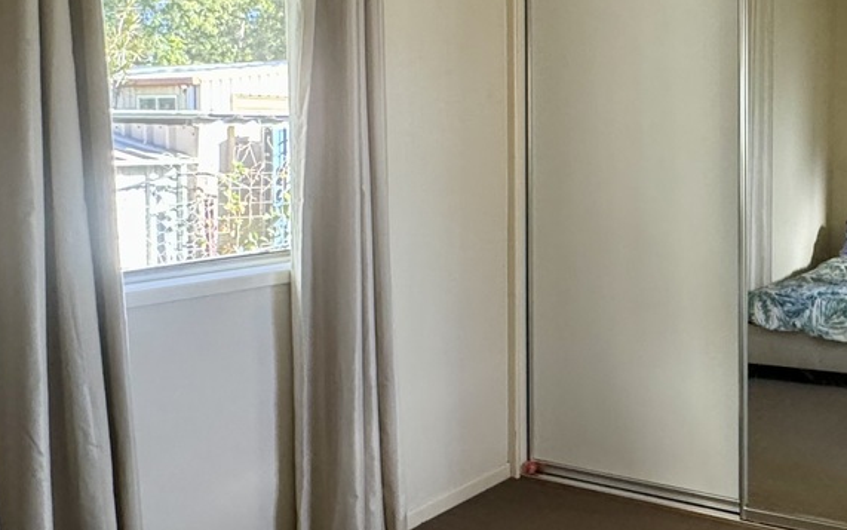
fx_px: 900
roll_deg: -0.3
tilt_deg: -0.9
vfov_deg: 32.4
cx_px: 764
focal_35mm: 39
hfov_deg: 45.6
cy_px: 164
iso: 320
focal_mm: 2.22
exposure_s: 1/95
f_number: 2.2
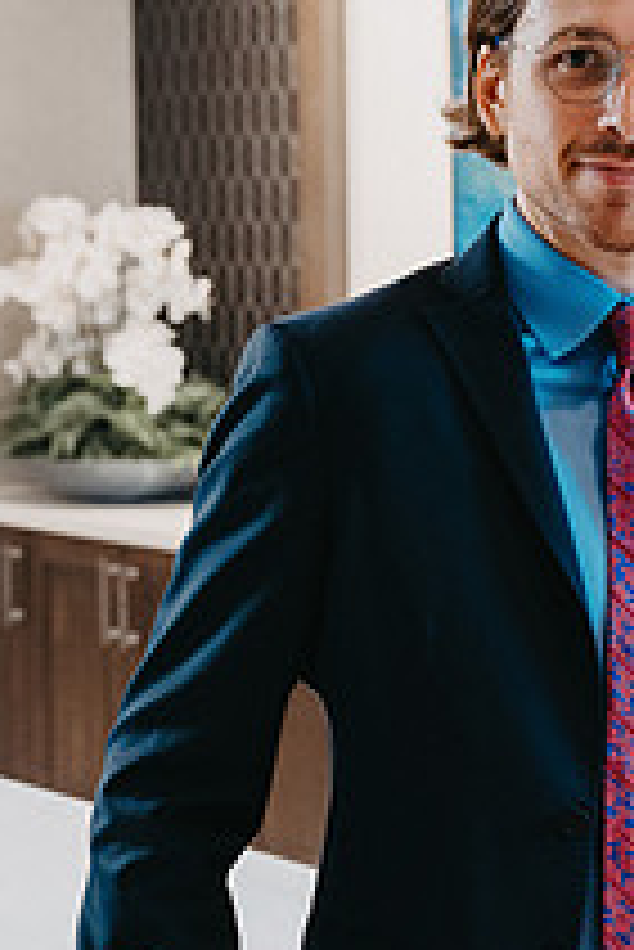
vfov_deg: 18.4
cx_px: 634
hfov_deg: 12.2
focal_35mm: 111
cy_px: 545
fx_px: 2927
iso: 1600
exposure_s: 1/125
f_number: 4.5
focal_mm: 52
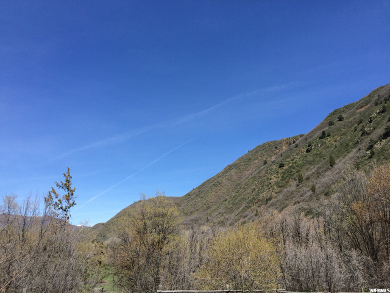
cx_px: 195
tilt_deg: +16.3
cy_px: 146
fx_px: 327
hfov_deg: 61.7
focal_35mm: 29
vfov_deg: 48.2
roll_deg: +2.2
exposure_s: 1/2160
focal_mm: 4.15
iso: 32
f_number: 2.2
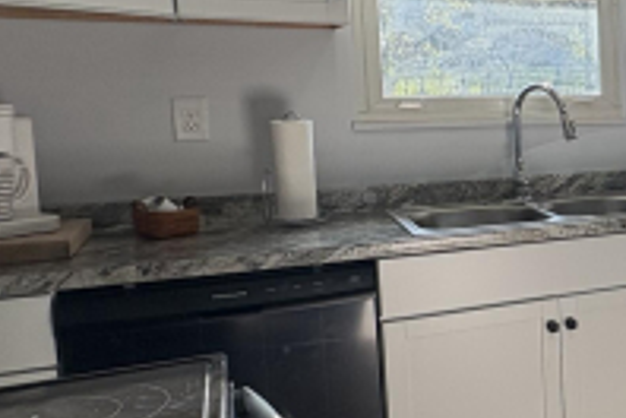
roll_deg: +1.0
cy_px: 177
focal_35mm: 49
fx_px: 852
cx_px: 846
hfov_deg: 30.3
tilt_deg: -4.7
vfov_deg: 27.5
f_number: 2.2
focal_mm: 2.22
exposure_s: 1/211
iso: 64
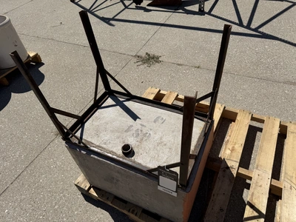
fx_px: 205
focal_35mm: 24
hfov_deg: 71.6
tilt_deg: -46.6
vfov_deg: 56.8
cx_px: 148
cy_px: 111
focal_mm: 6.76
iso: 80
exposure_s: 1/10309
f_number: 1.78
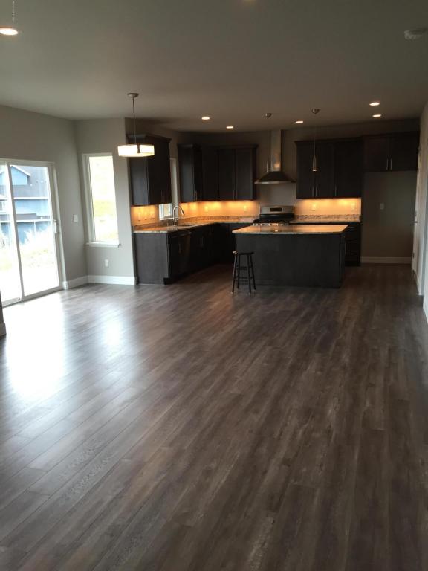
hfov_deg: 48.2
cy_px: 286
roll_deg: +2.8
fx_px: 478
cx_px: 214
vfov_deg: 61.7
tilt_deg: -8.9
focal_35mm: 29
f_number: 2.2
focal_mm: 4.15
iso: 32
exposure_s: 1/40
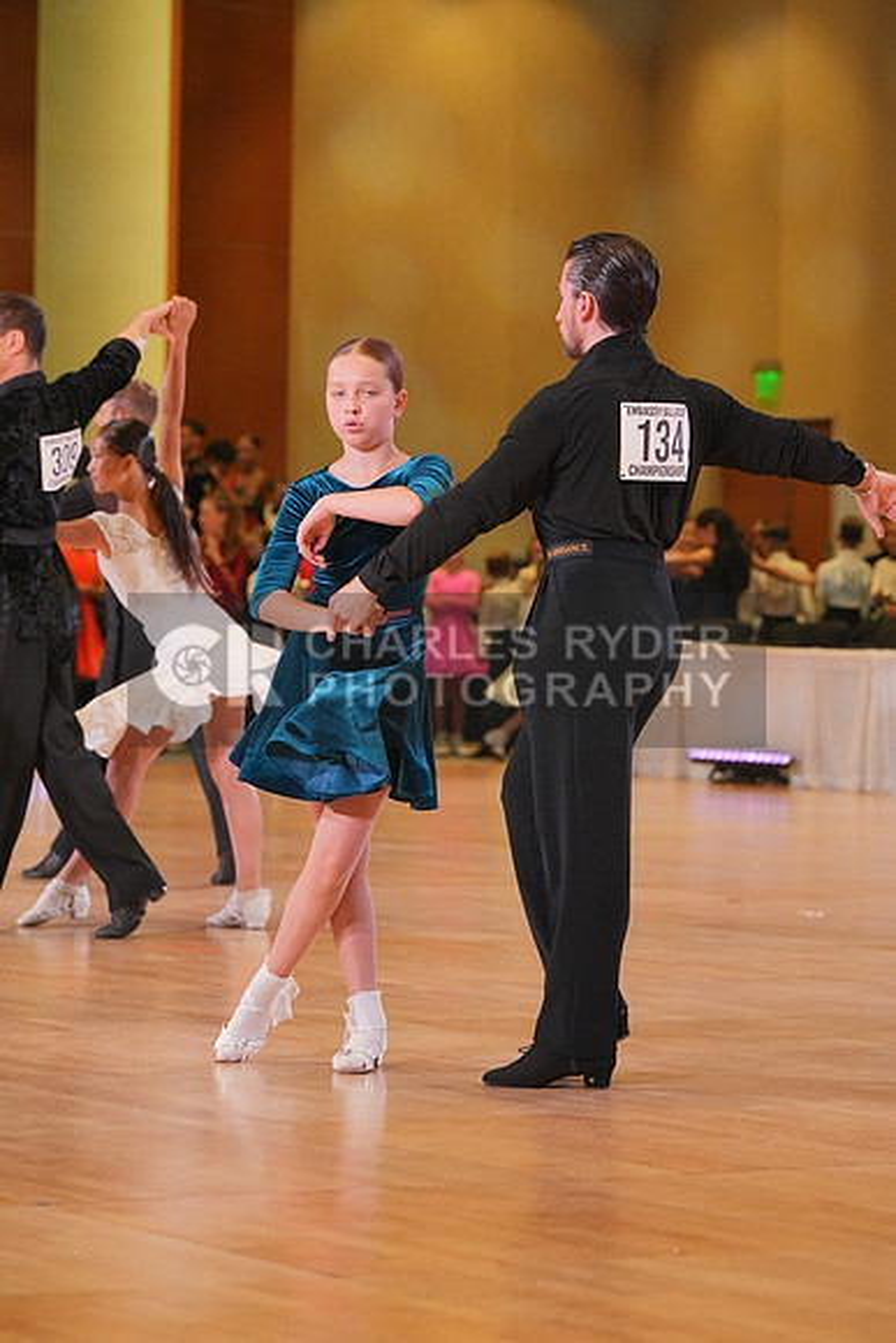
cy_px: 672
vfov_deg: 14.7
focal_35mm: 140
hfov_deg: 9.8
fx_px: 5223
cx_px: 448
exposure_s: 1/400
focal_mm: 140
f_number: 5.6
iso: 3200
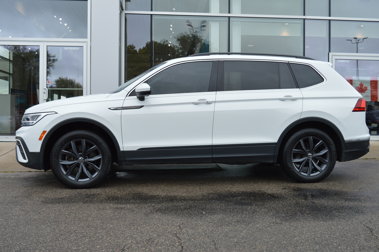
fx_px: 363
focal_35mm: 34
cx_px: 190
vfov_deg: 38.3
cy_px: 126
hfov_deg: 55.1
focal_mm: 23
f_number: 6.3
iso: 100
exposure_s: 1/160
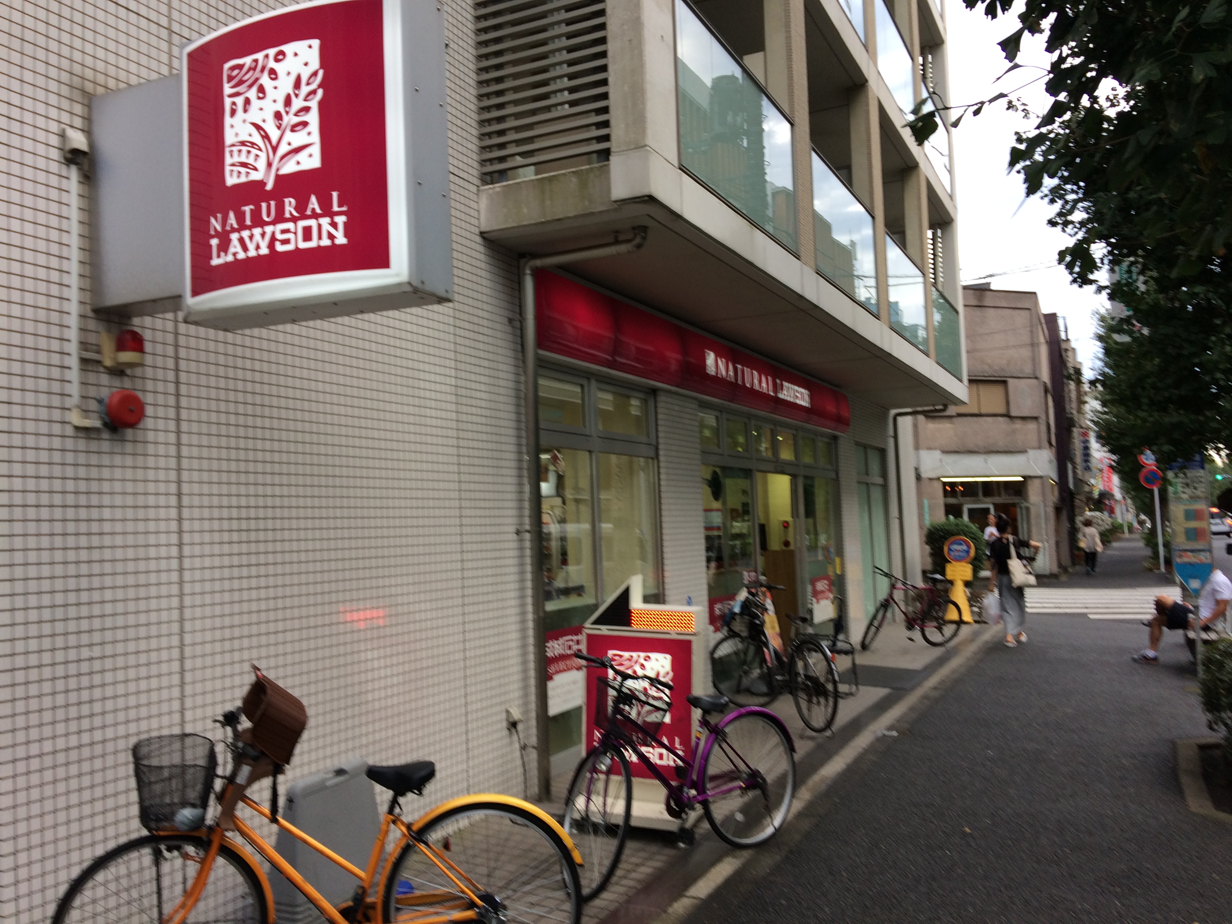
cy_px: 462
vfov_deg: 48.2
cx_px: 616
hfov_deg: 61.7
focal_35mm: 29
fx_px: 1032
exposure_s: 1/121
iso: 32
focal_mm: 4.15
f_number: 2.2
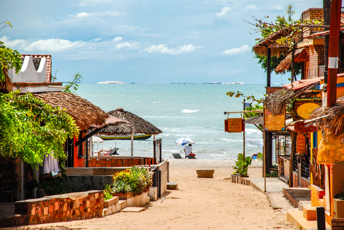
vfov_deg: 6.8
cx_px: 172
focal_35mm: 202
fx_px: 1938
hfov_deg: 10.1
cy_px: 115
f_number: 7.1
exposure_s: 1/400
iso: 100
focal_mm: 135
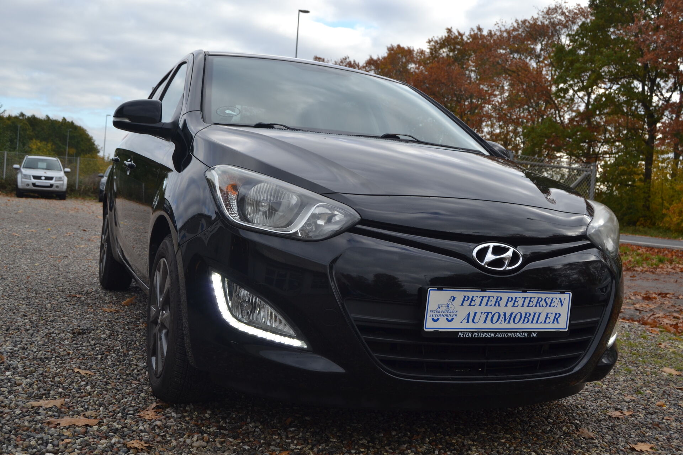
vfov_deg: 36.9
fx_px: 683
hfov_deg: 53.1
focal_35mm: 36
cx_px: 342
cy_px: 228
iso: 100
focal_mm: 24
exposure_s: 1/200
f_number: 7.1
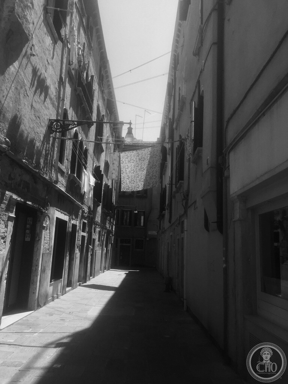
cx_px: 144
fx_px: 322
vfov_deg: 61.7
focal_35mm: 29
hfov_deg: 48.2
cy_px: 192
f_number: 2.2
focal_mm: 4.15
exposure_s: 1/1721
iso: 32
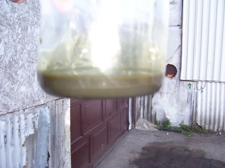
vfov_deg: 41.8
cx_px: 112
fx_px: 221
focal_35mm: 34
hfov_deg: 54.0
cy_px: 84
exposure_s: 1/60
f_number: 2.7
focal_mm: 5.6
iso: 125
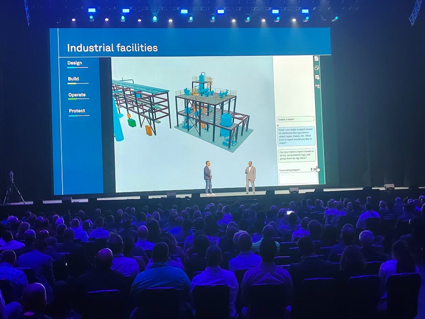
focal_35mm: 49
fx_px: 602
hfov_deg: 38.9
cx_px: 212
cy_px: 160
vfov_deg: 29.7
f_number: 1.9
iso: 320
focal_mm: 5.52
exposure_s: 1/50
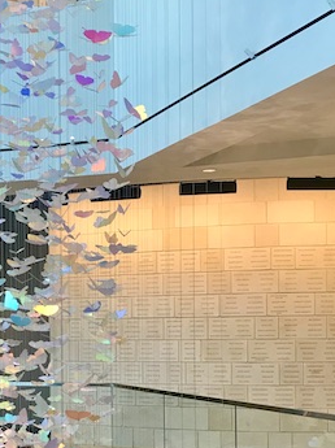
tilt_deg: +0.5
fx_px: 840
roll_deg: +1.1
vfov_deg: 29.3
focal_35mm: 65
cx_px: 64
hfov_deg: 22.2
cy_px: 342
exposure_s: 1/40
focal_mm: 3.99
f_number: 1.8
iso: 25
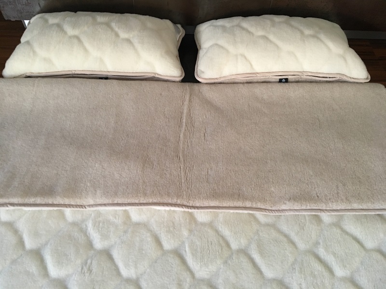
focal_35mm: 29
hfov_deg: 61.7
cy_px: 144
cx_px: 193
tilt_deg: -53.6
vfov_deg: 48.2
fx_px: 323
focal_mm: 4.15
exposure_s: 1/33
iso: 160
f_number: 2.2
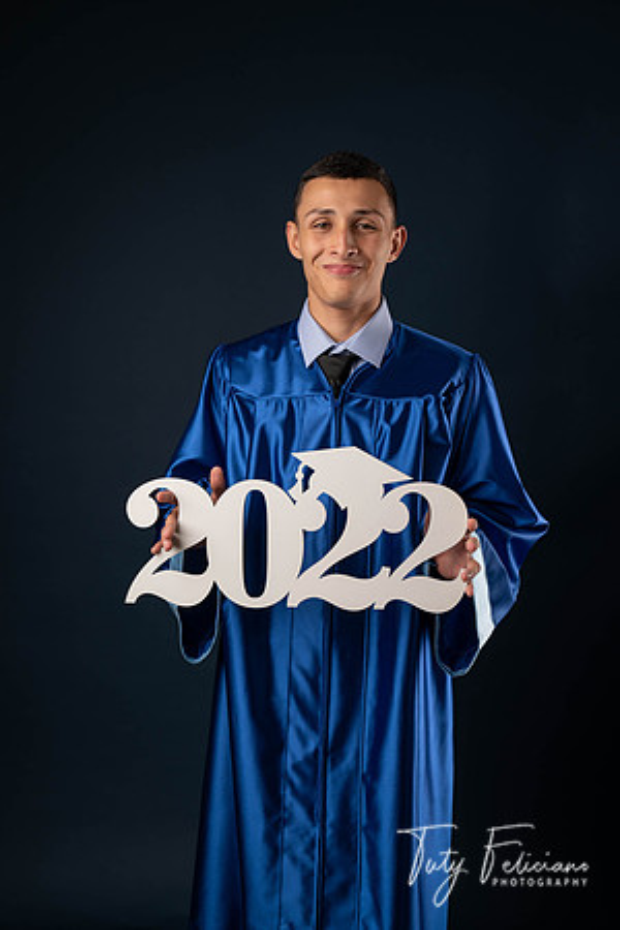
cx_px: 310
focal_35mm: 52
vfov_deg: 38.2
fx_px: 1343
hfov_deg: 26.0
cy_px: 465
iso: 200
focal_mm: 52
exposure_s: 1/100
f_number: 5.6
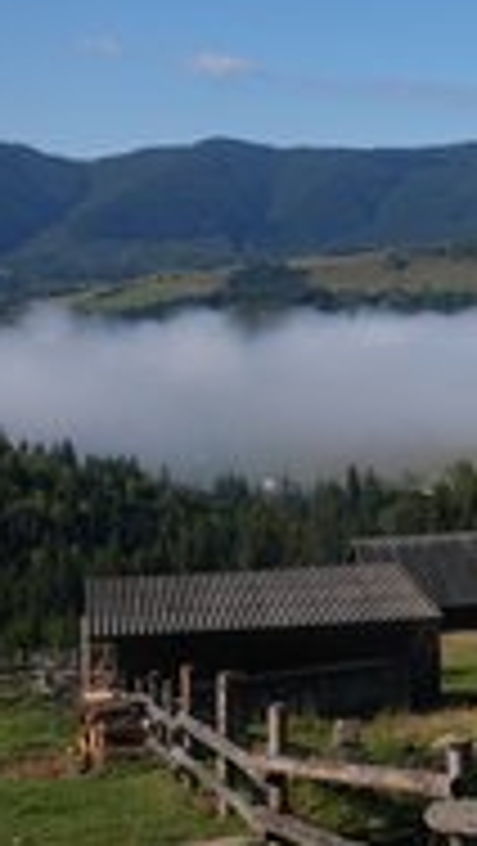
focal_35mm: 69
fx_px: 1549
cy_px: 371
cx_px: 734
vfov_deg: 30.5
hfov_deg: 15.9
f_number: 4.5
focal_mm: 31
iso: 125
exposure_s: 1/1250
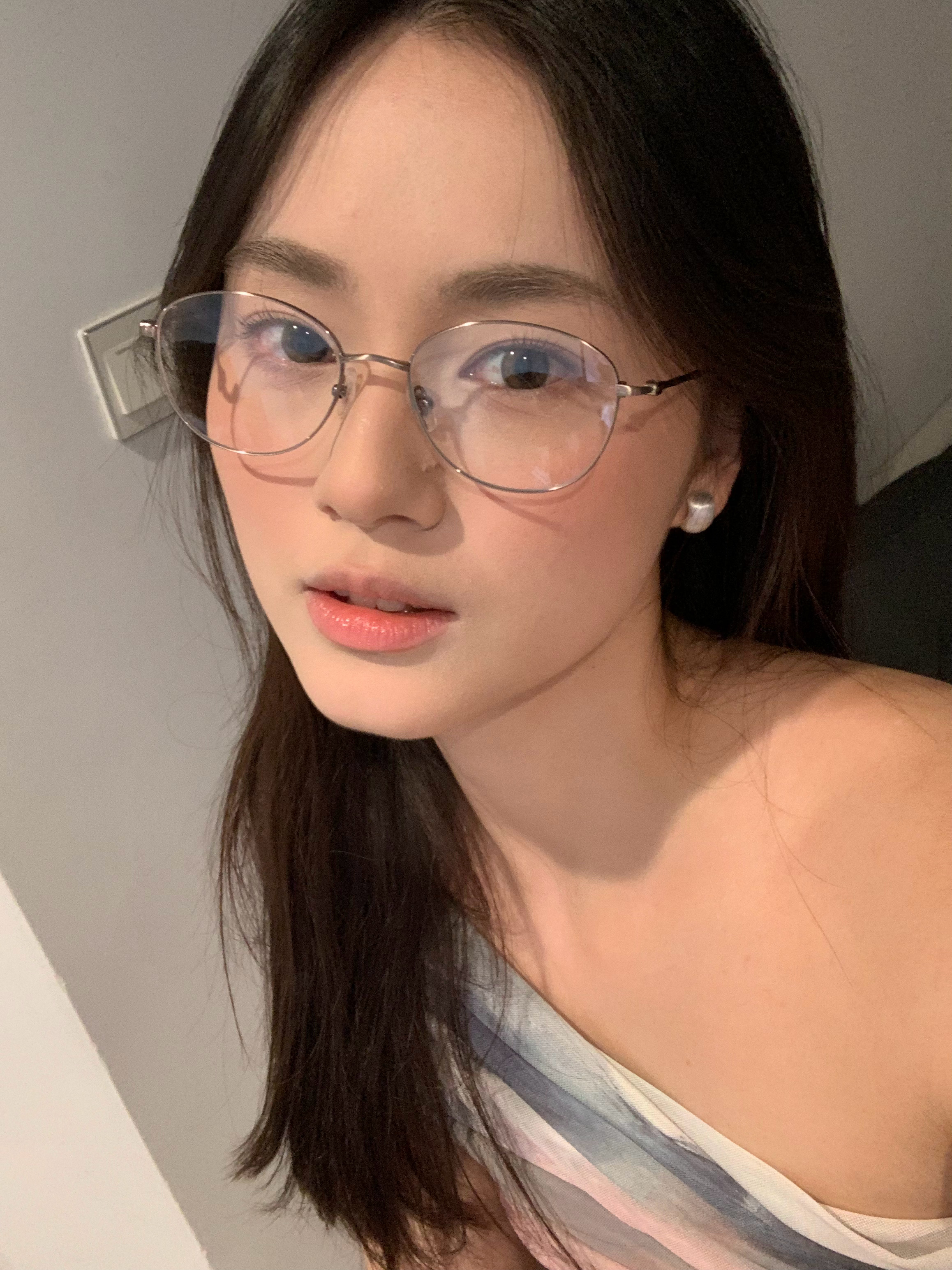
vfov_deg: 56.8
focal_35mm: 32
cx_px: 476
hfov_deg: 44.2
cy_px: 635
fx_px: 1173
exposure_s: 1/49
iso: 320
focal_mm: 2.87
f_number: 2.2
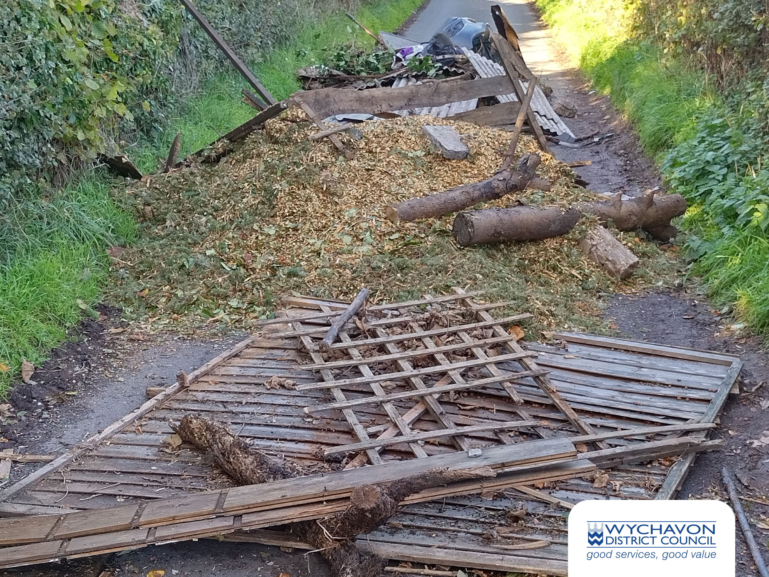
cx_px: 384
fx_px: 578
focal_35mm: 26
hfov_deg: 67.3
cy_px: 288
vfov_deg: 53.1
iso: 50
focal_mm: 4.2
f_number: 1.6
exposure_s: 1/491
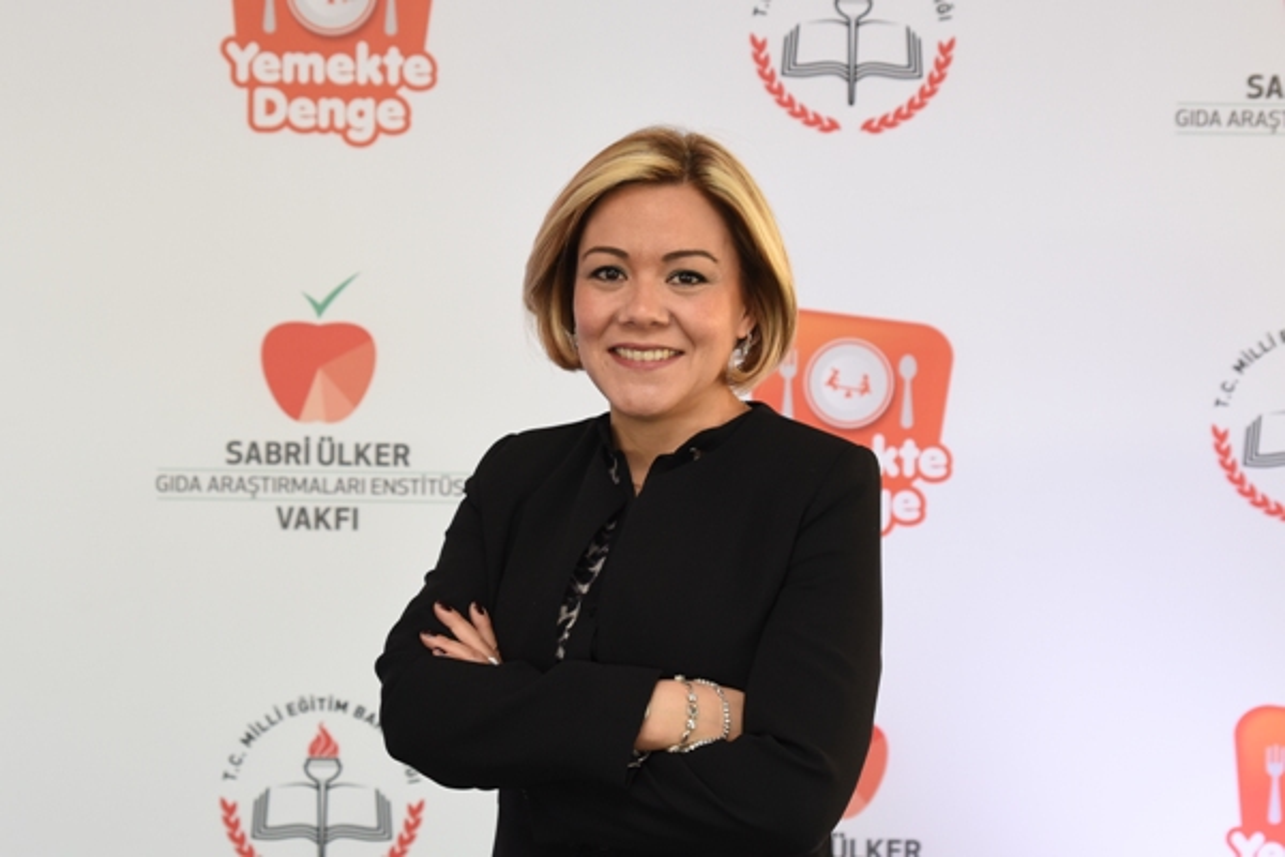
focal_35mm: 52
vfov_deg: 26.0
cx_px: 642
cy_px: 428
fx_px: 1856
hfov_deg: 38.2
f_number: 5
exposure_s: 1/160
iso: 800
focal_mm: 52
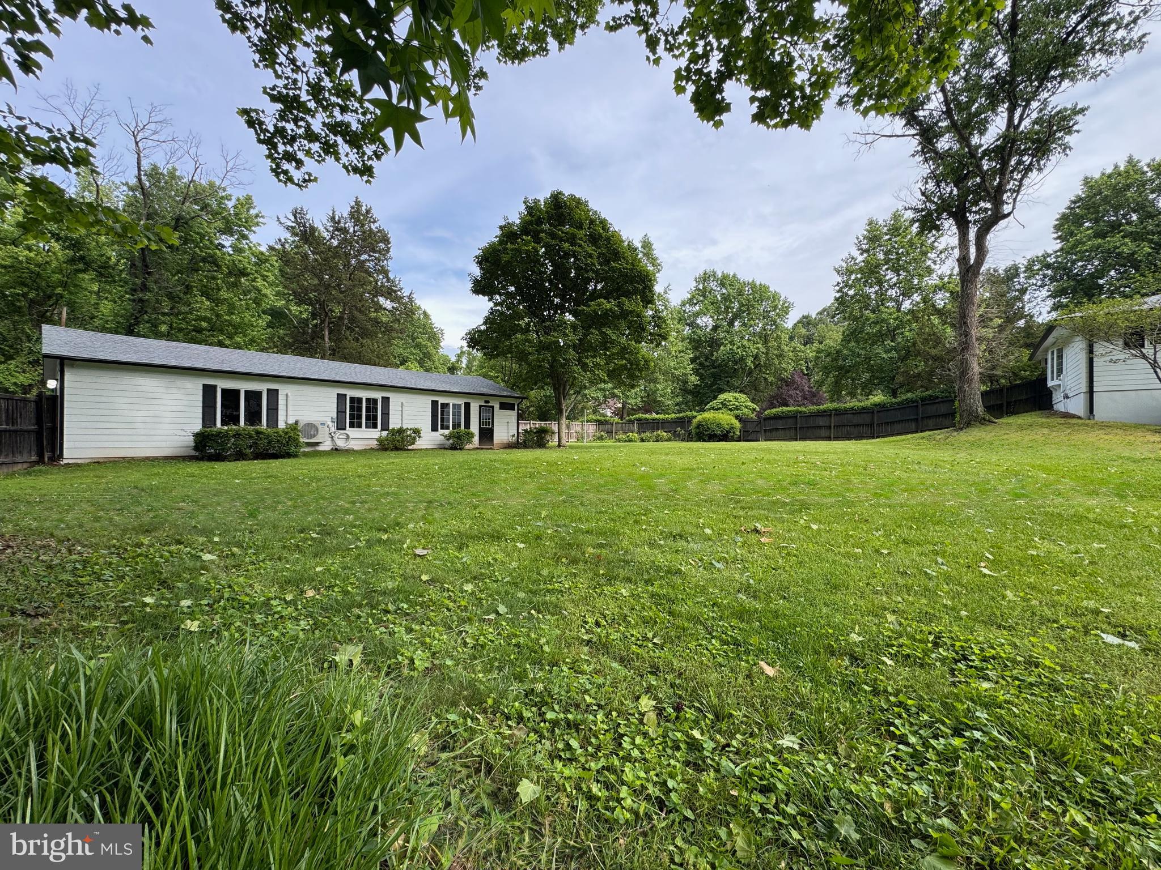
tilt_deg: -0.8
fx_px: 470
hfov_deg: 102.1
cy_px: 435
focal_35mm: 14
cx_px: 580
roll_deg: -0.6
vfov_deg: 85.7
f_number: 2.2
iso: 40
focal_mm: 2.22
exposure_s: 1/289
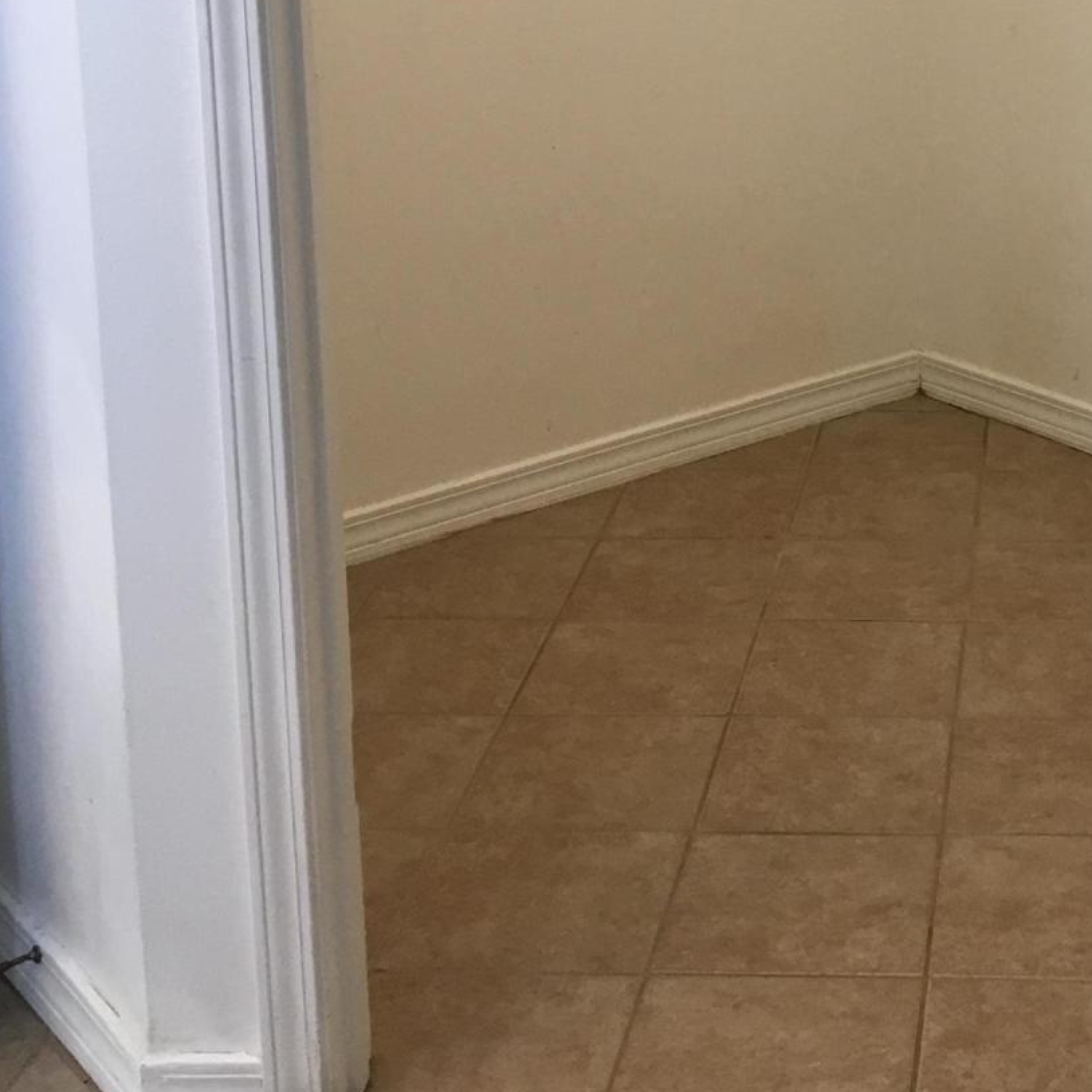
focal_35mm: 63
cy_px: 58
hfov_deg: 26.5
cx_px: 955
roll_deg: +0.6
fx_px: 2248
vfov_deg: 26.2
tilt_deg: -10.3
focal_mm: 4.15
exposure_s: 1/30
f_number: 2.2
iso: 32
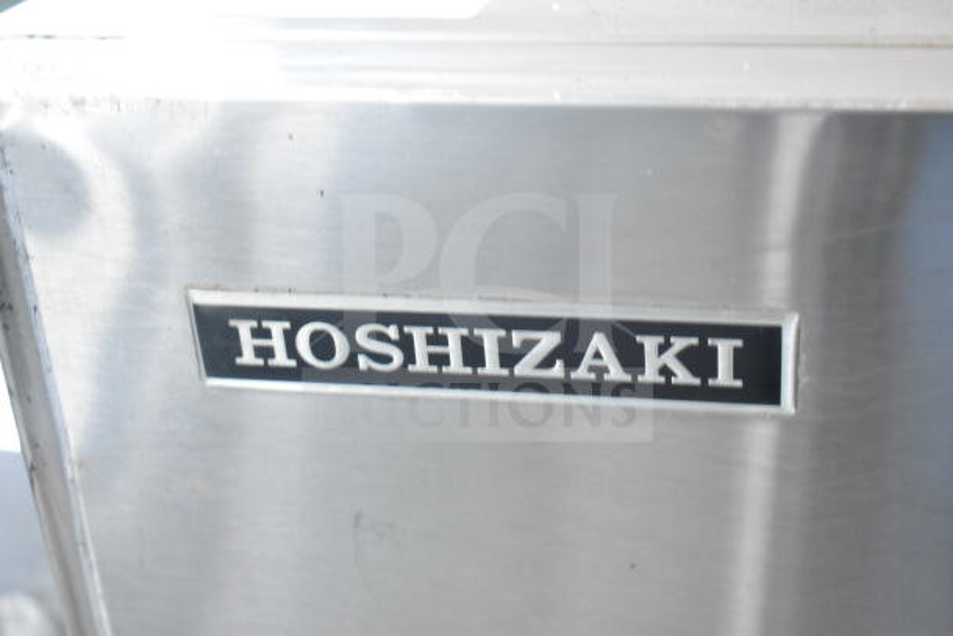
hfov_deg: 37.8
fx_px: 1390
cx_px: 476
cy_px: 318
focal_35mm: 52
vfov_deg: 25.8
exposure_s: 1/100
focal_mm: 35
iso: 1600
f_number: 4.8
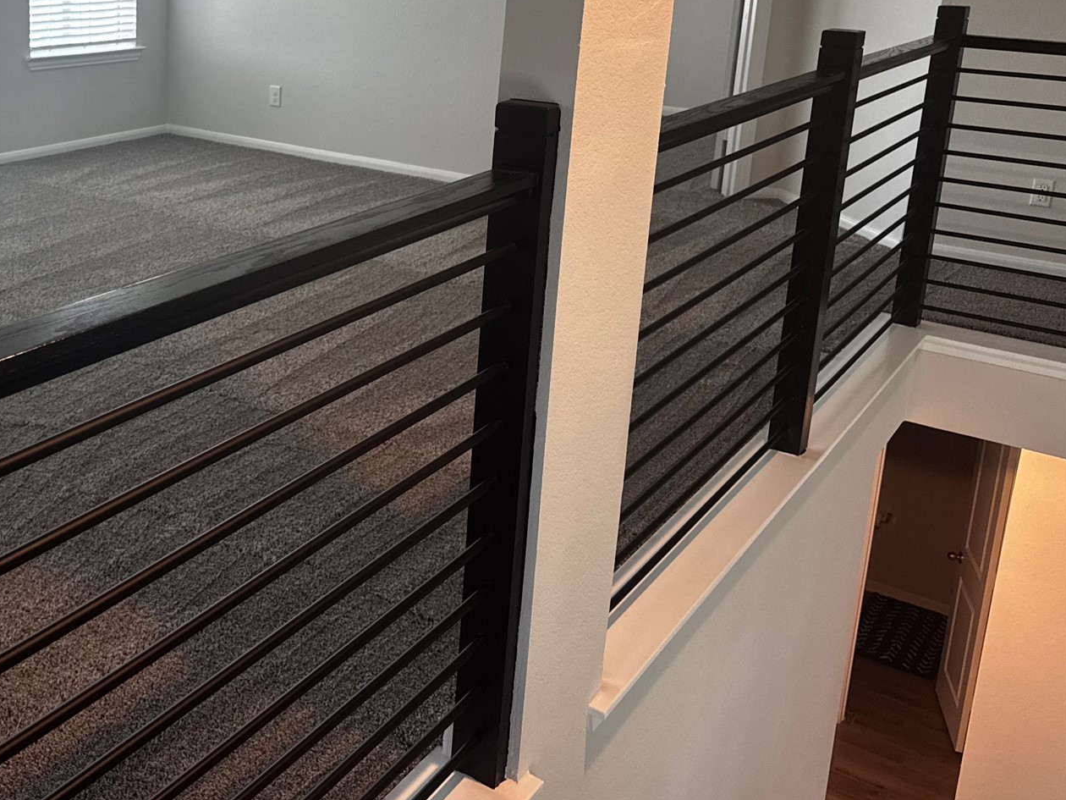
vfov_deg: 35.9
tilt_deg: -14.4
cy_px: 192
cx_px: 204
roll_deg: -1.3
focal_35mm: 39
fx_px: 1201
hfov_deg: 45.3
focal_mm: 6.76
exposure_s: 1/60
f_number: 1.78
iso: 200
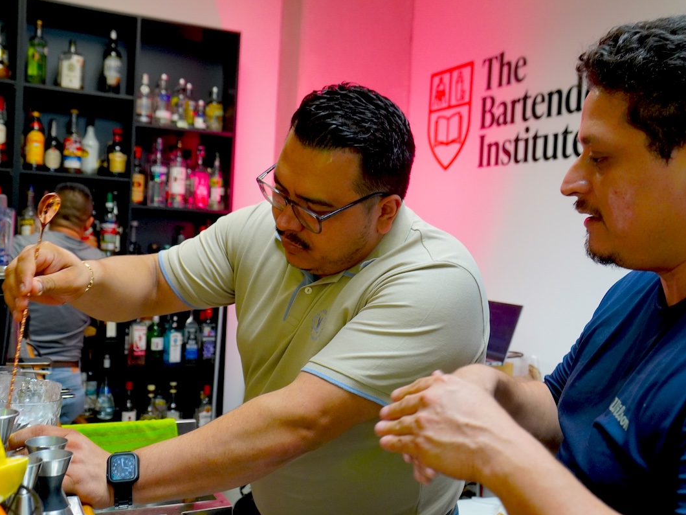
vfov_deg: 38.1
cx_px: 348
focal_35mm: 38
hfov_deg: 49.5
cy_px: 257
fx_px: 744
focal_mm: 23
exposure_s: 1/160
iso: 1250
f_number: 4
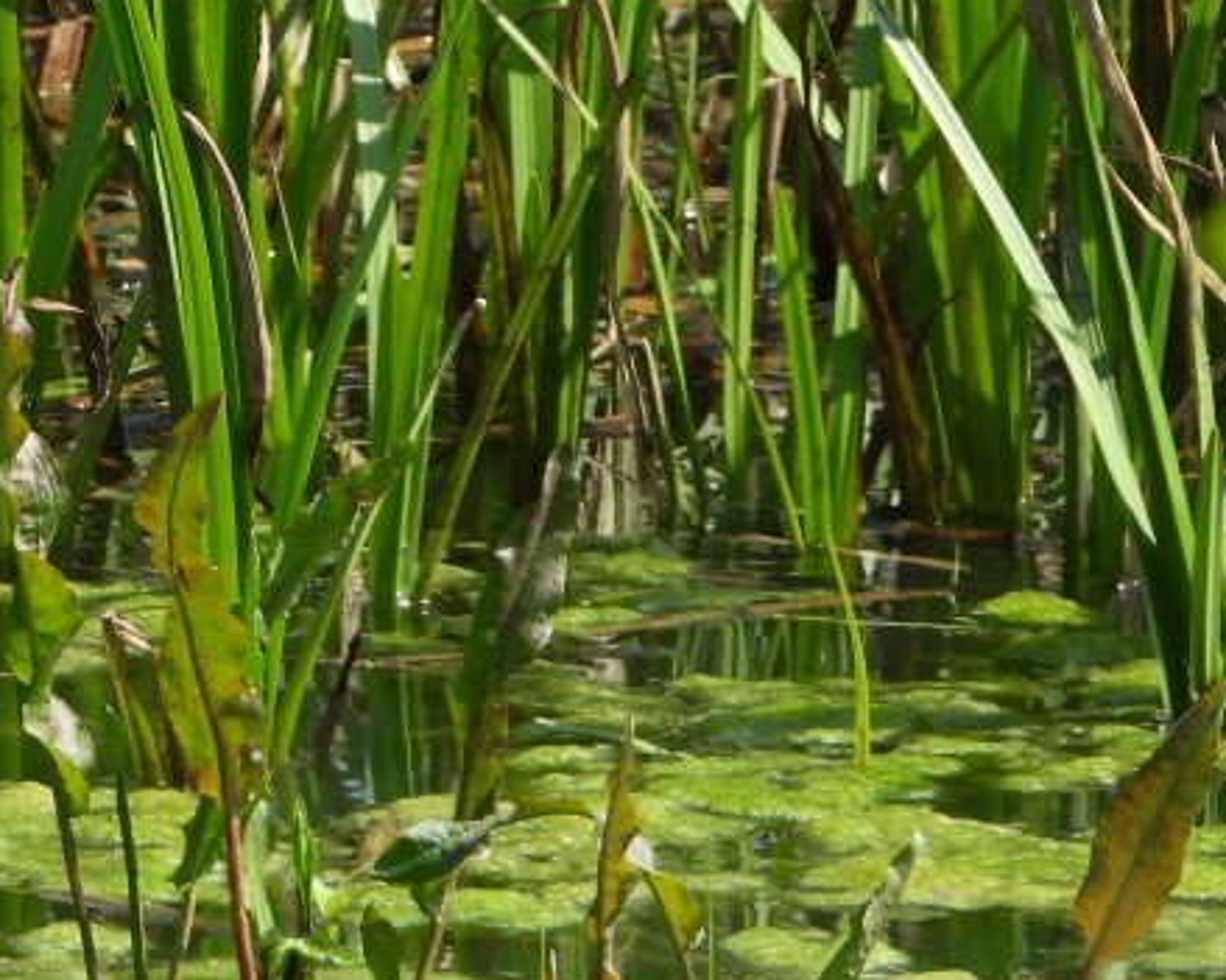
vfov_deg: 1.2
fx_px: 45201
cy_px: 106
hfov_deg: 1.6
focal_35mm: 1246
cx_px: -193
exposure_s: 1/400
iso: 100
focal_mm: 95.8
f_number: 5
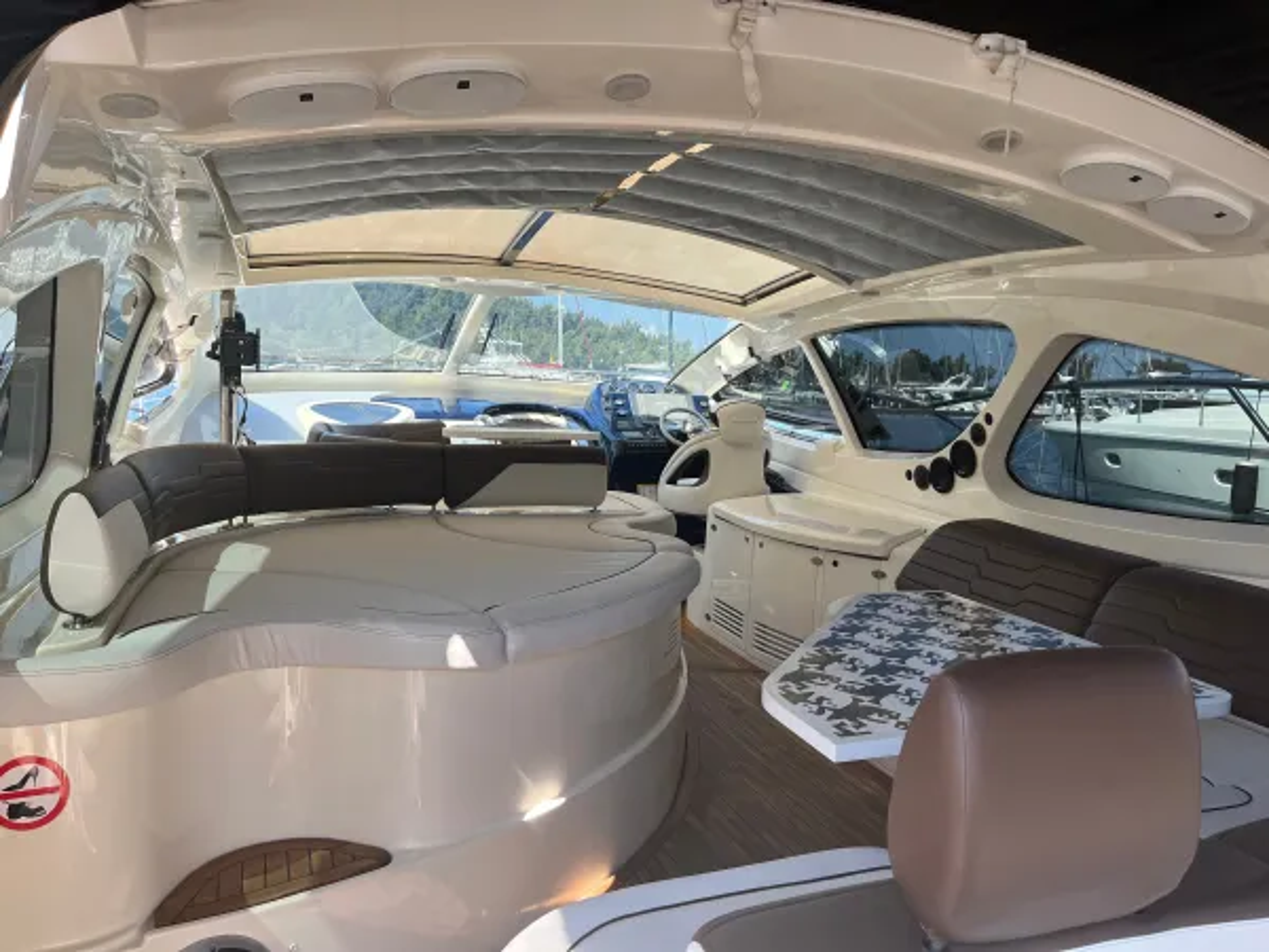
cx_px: 634
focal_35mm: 26
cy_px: 476
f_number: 1.6
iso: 50
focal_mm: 5.1
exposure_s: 1/371
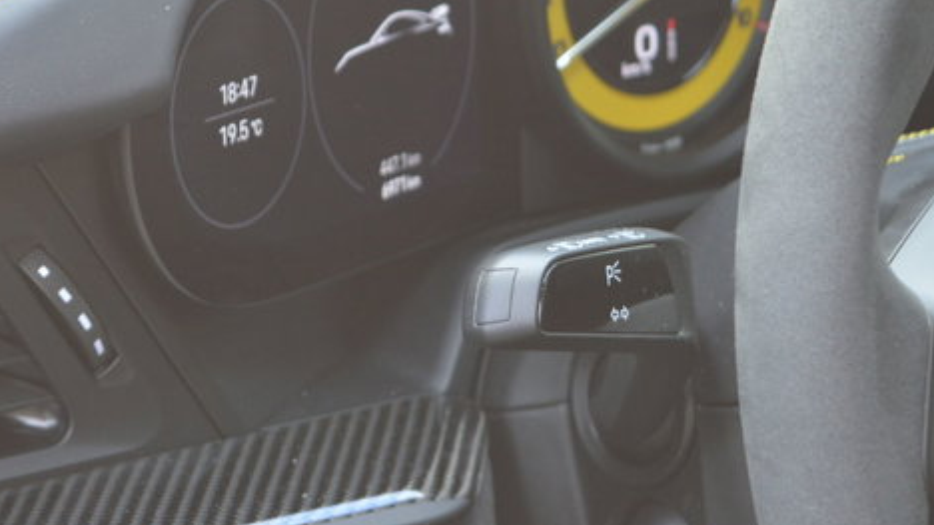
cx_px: 237
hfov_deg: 15.1
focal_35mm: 142
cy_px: 123
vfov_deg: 8.5
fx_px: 3512
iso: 400
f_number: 5.6
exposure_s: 1/25
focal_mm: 55
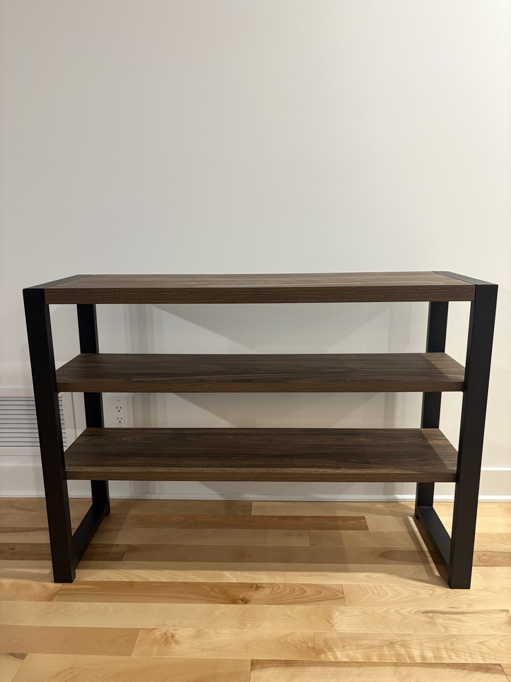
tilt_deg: -13.2
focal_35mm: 26
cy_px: 341
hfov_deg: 53.1
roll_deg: -0.1
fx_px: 512
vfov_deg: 67.3
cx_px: 256
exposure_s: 1/60
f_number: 1.6
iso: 320
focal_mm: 5.96
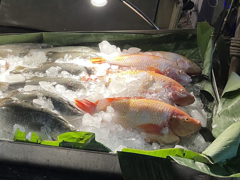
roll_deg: +1.6
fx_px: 333
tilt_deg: -28.4
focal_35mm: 48
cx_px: 22
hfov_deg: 37.0
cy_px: 76
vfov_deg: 30.2
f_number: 1.5
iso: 80
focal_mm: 5.7
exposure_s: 1/50
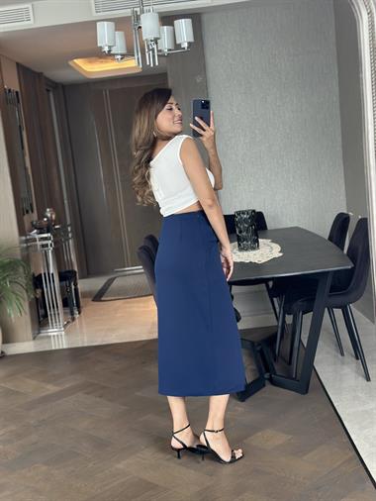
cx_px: 188
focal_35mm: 48
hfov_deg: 30.3
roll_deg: +7.3
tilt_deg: -14.6
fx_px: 695
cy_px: 250
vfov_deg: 39.6
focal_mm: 6.86
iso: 250
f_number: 1.78
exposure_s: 1/60
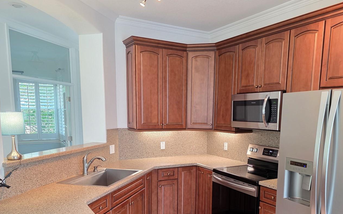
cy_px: 155
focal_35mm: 31
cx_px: 187
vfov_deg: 39.7
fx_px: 290
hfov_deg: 61.1
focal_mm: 6.3
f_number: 1.7
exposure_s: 1/120
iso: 500
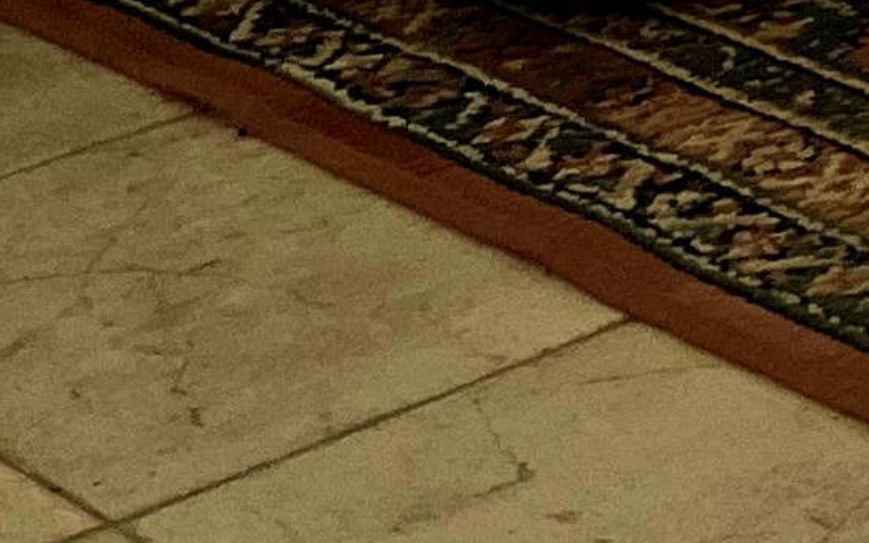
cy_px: -1661
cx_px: 2629
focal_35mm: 203
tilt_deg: -4.5
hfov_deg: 8.6
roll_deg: -0.5
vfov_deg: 5.6
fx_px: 4808
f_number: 1.6
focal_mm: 5.1
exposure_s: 1/121
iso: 100
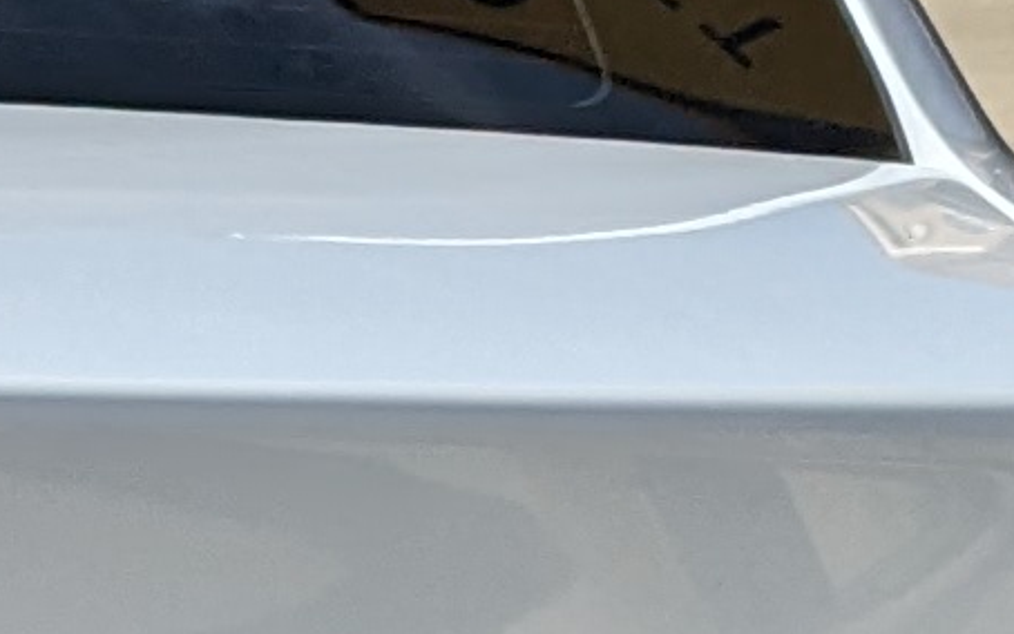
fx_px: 6330
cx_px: -496
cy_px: 1815
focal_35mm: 229
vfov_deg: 5.4
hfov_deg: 8.9
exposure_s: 1/4525
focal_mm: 6.81
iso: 47
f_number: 1.85
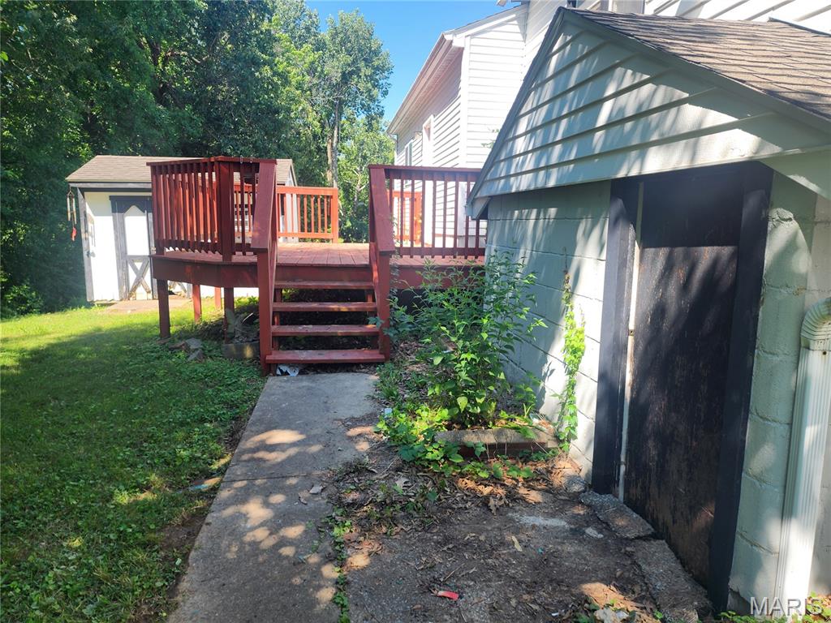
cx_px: 416
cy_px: 312
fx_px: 552
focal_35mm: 23
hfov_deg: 73.9
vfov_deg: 58.9
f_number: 1.8
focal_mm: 6.4
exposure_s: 1/267
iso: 12
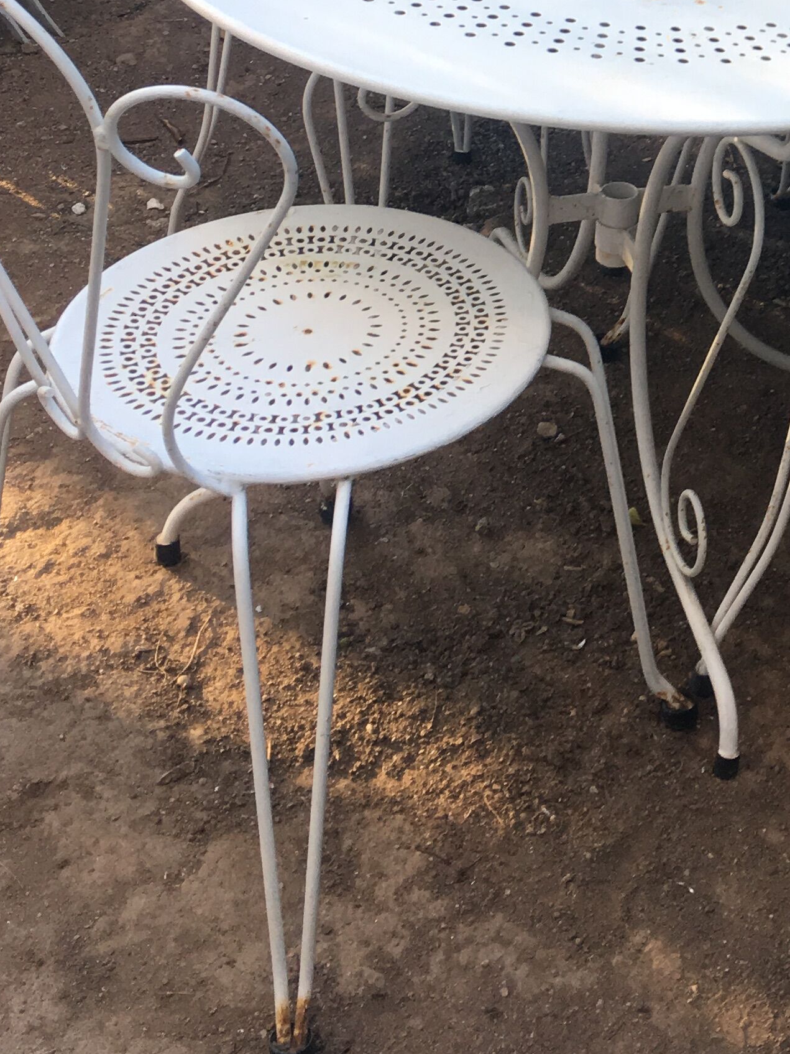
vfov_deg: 26.3
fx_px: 2100
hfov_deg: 20.3
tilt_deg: -20.3
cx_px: 865
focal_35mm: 69
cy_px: -64
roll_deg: -6.7
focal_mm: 4.15
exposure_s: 1/100
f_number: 2.2
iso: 40
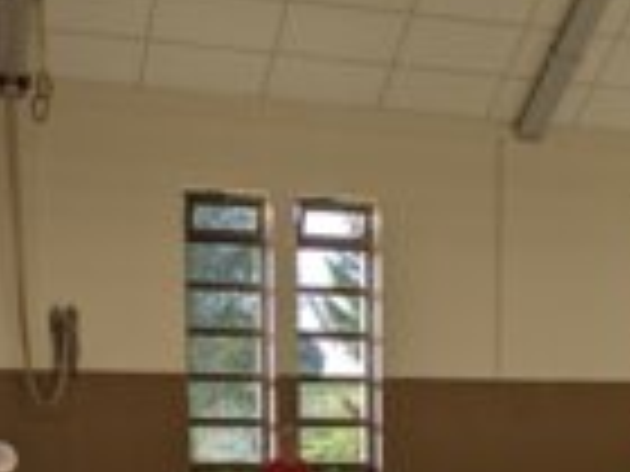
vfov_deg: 17.9
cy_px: 611
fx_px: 1401
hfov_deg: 25.2
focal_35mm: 77
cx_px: 414
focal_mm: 4.38
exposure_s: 1/433
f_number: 1.73
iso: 46
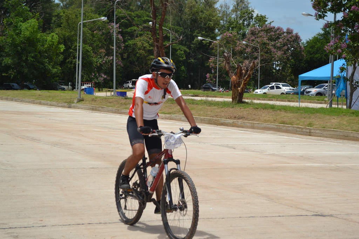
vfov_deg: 16.6
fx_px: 823
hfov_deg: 24.6
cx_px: 180
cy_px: 120
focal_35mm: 82
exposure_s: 1/2000
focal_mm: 55
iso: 400
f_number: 7.1
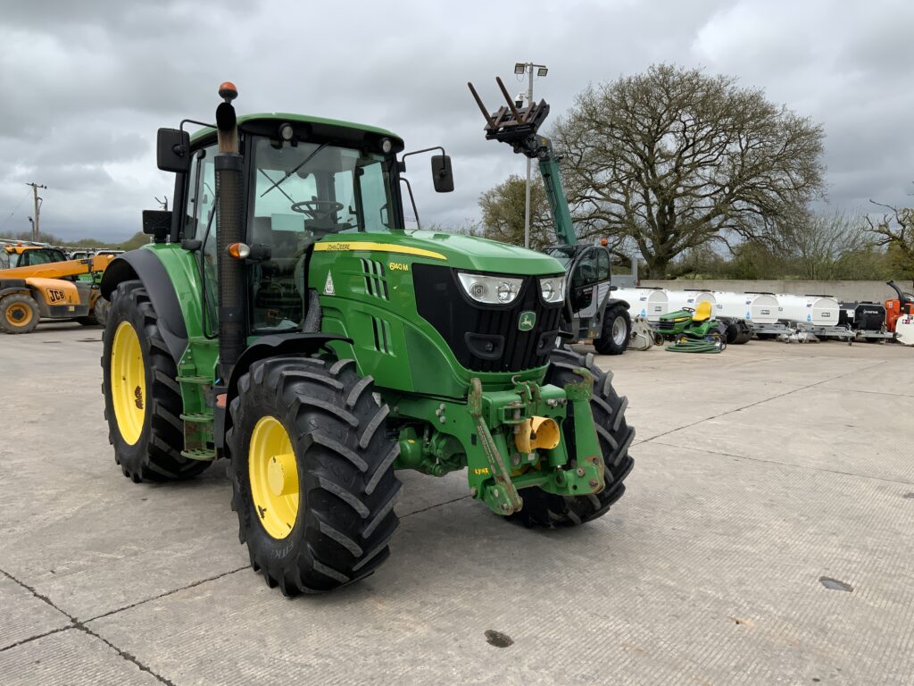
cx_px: 457
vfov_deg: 48.2
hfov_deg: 61.7
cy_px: 343
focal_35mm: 29
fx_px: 766
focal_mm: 3
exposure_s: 1/1626
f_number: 1.8
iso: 16
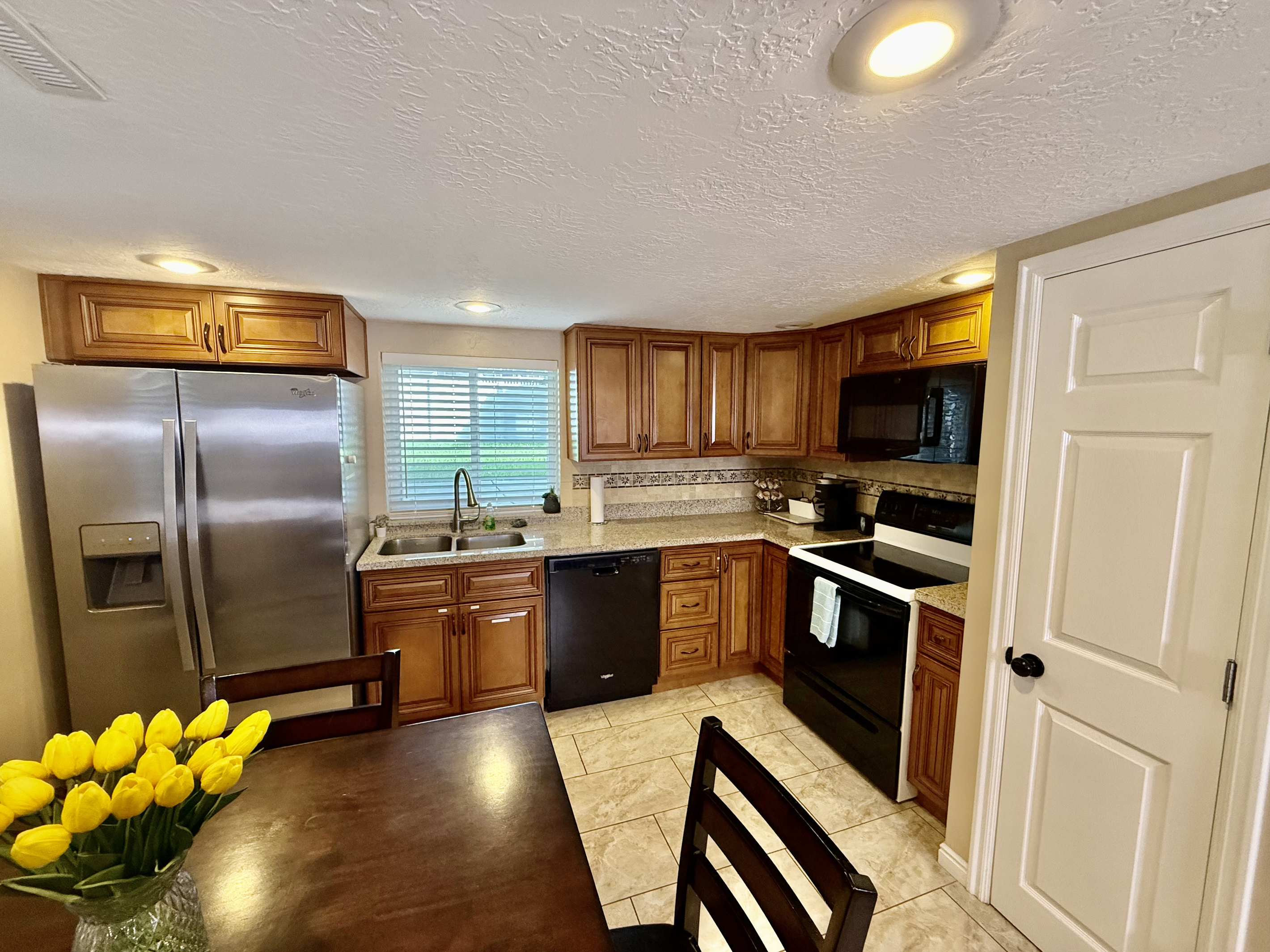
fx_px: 514
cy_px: 476
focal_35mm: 14
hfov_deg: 102.1
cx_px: 635
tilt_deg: -5.0
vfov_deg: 85.7
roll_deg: +0.0
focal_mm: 2.22
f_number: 2.2
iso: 500
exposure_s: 1/120
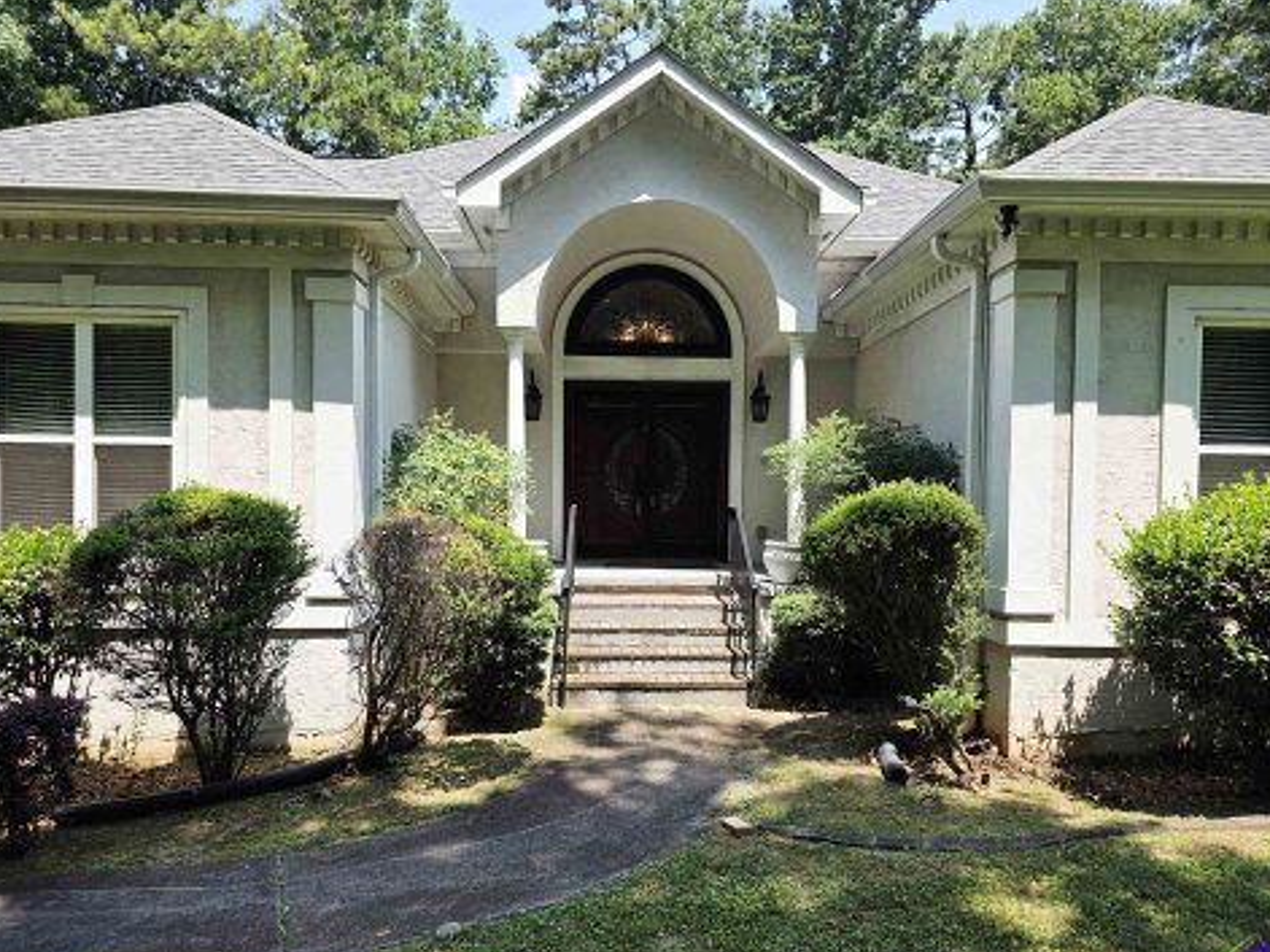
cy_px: 507
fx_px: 917
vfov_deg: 54.8
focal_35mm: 25
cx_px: 631
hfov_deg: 69.4
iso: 80
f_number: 1.7
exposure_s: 1/3333
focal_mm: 6.3
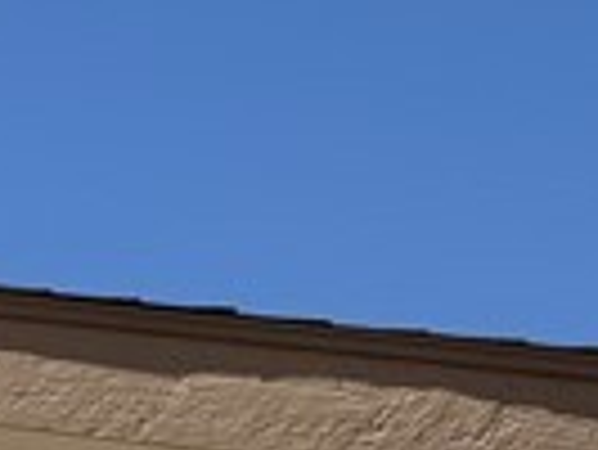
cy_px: 1179
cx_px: -1070
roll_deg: -0.8
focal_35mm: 185
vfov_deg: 7.4
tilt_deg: +4.0
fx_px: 3199
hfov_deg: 9.0
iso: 80
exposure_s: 1/8130
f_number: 1.78
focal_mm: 6.76
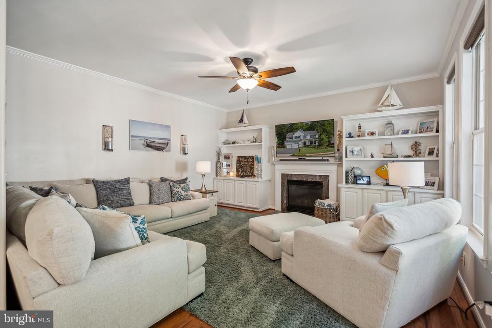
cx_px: 246
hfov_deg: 95.0
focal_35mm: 16
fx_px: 226
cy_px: 164
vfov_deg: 72.1
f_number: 6.3
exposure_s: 1/2.5
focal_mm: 16.5
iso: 125
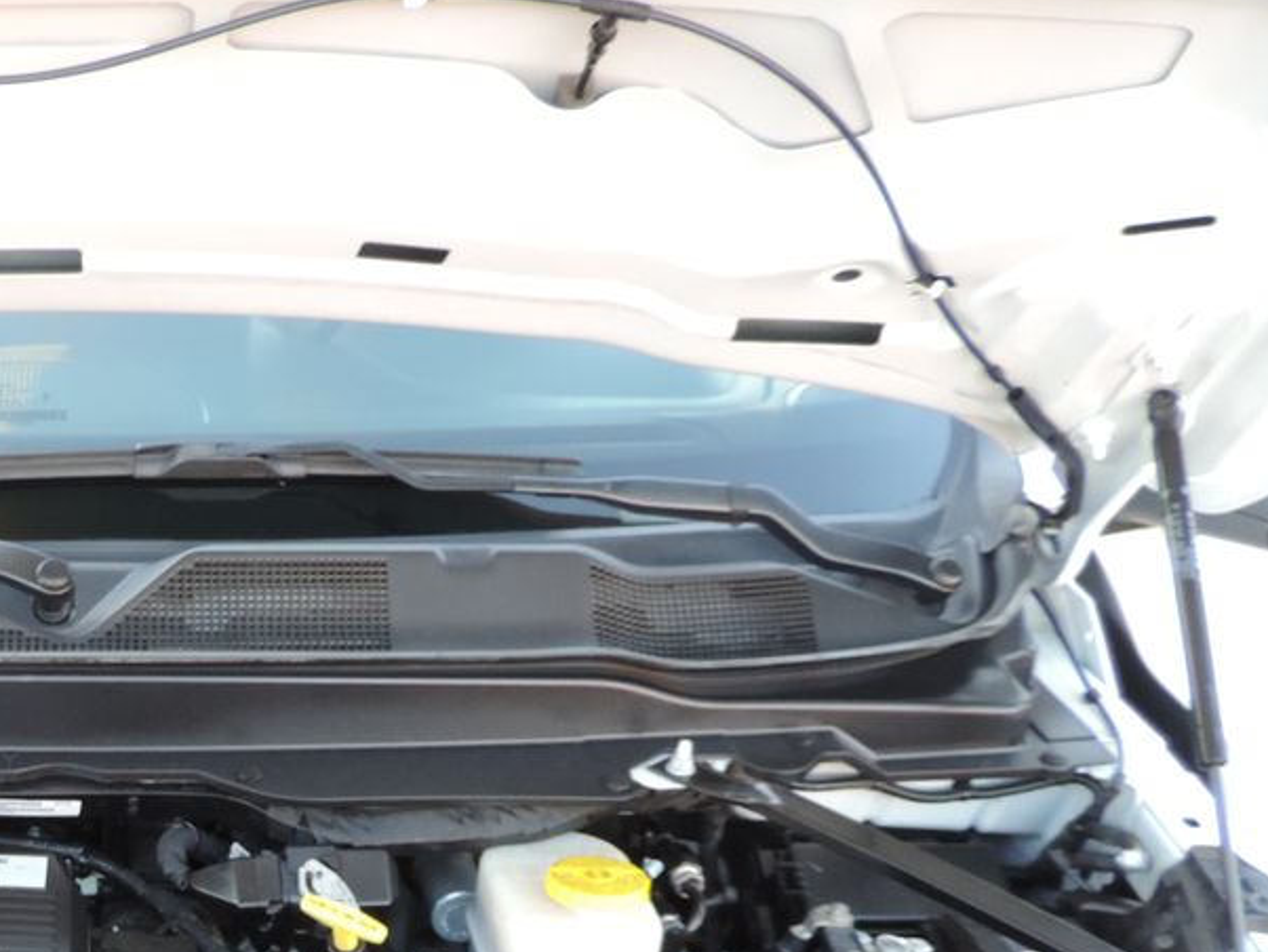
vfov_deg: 26.7
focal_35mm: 51
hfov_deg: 33.9
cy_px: 996
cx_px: -23
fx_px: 1869
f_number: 3
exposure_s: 1/30
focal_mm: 4.3
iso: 220
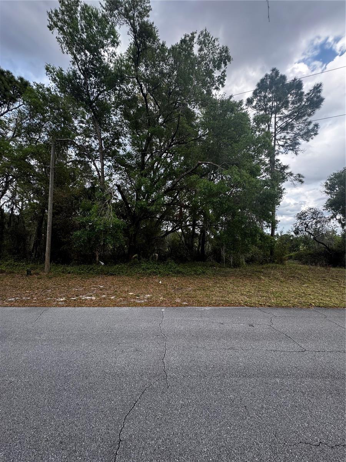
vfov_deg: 102.1
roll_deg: +0.2
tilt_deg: +4.2
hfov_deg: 85.7
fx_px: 187
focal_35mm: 14
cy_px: 231
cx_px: 173
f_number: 2.2
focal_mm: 2.22
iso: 40
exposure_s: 1/179
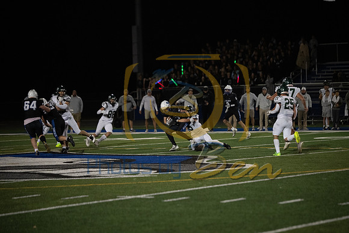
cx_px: 174
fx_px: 1454
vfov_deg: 9.2
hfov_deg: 13.7
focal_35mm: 150
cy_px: 116
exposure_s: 1/1600
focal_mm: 150
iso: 5000
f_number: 2.8
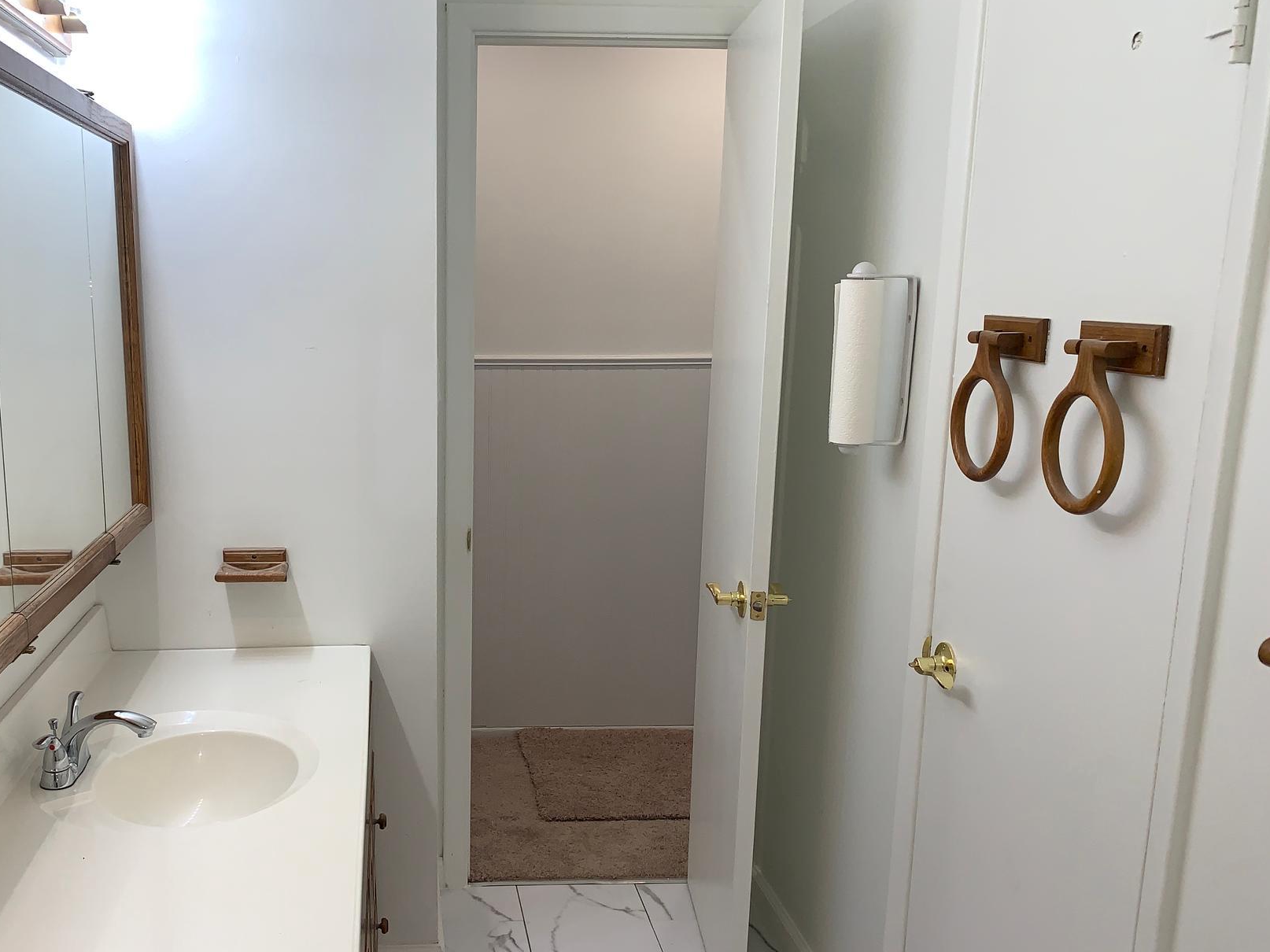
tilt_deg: -14.5
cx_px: 474
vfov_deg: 42.8
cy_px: 549
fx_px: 1211
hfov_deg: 54.7
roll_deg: -0.5
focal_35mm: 33
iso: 32
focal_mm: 4.25
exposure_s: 1/120
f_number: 1.8
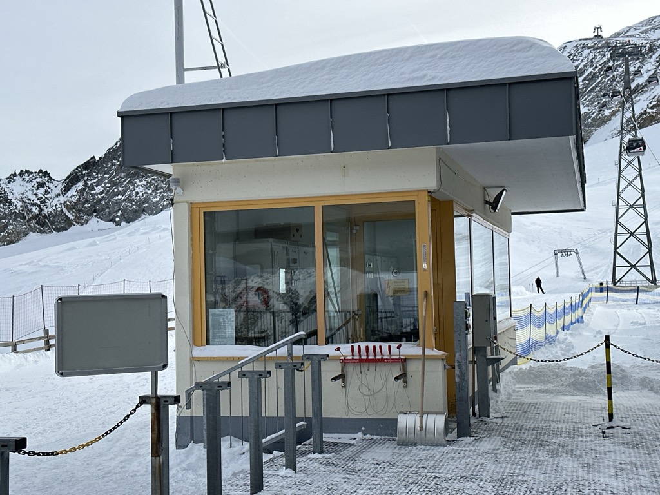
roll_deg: -0.6
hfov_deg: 39.7
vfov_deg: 30.3
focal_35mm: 48
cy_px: 248
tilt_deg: +1.7
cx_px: 330
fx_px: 915
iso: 64
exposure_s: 1/5000
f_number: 1.78
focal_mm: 6.86
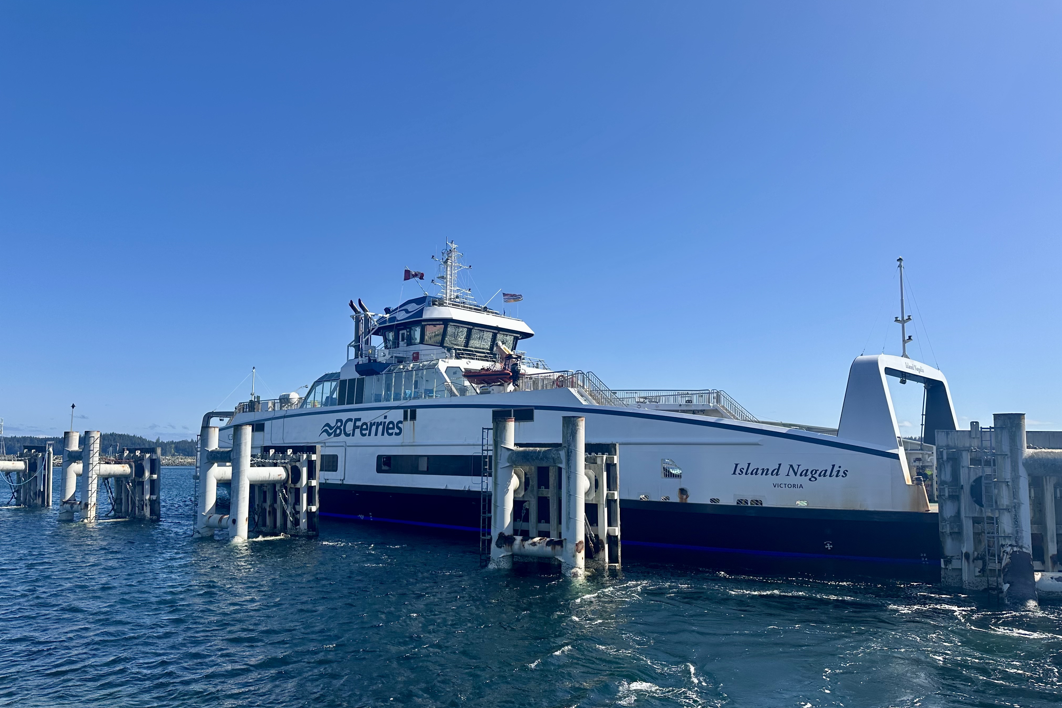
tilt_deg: +5.9
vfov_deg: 51.2
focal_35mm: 25
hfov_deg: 71.5
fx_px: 737
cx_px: 531
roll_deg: -0.8
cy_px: 387
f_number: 1.78
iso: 80
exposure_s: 1/5848
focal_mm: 6.86
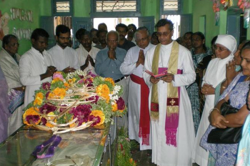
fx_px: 278
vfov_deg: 33.4
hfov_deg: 48.5
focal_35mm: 40
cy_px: 89
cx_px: 124
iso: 246
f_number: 3.1
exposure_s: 1/60
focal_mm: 6.3
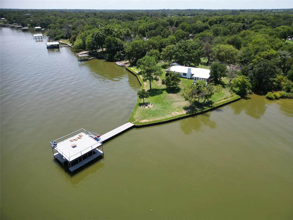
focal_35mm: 24
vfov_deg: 56.8
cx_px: 146
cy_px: 110
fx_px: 203
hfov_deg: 71.6
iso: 130
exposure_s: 1/2500
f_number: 1.7
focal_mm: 6.72
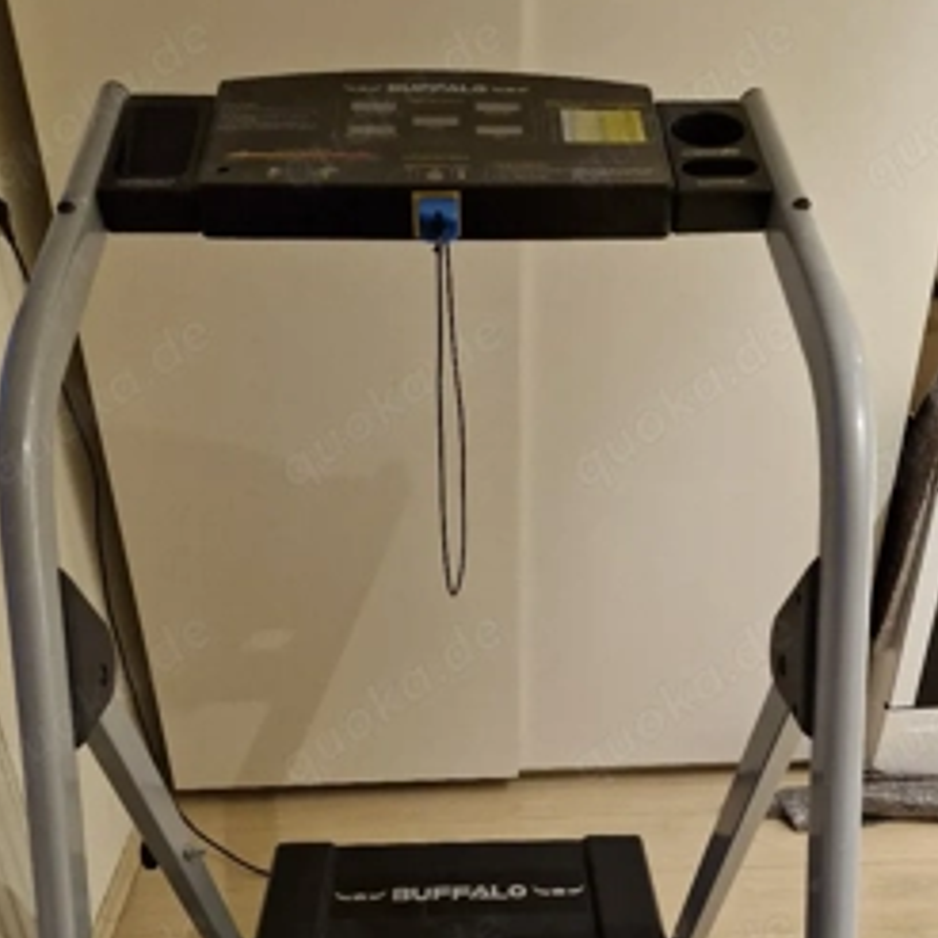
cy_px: 740
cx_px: 473
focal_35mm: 33
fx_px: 1012
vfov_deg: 47.3
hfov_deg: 49.7
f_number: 1.8
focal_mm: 5.54
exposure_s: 1/25
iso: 640
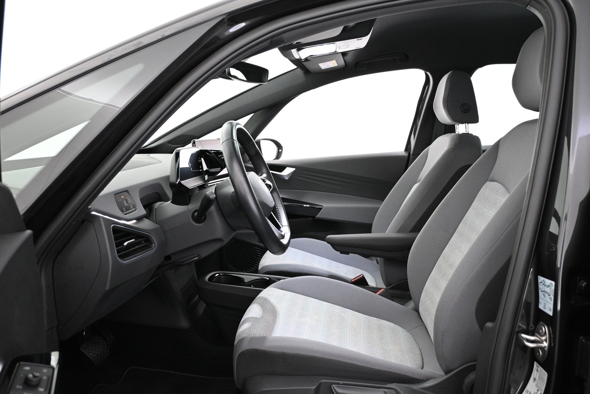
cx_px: 295
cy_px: 197
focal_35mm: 30
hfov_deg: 61.9
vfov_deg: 43.6
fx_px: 492
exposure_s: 1/25
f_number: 3.8
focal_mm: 20
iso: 1600
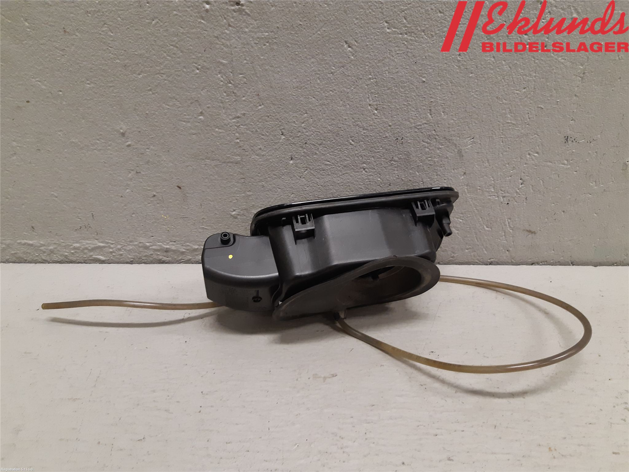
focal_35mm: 26
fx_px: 472
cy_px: 236
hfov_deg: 67.3
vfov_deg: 53.1
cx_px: 314
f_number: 1.7
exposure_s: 1/50
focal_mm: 3.93
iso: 160
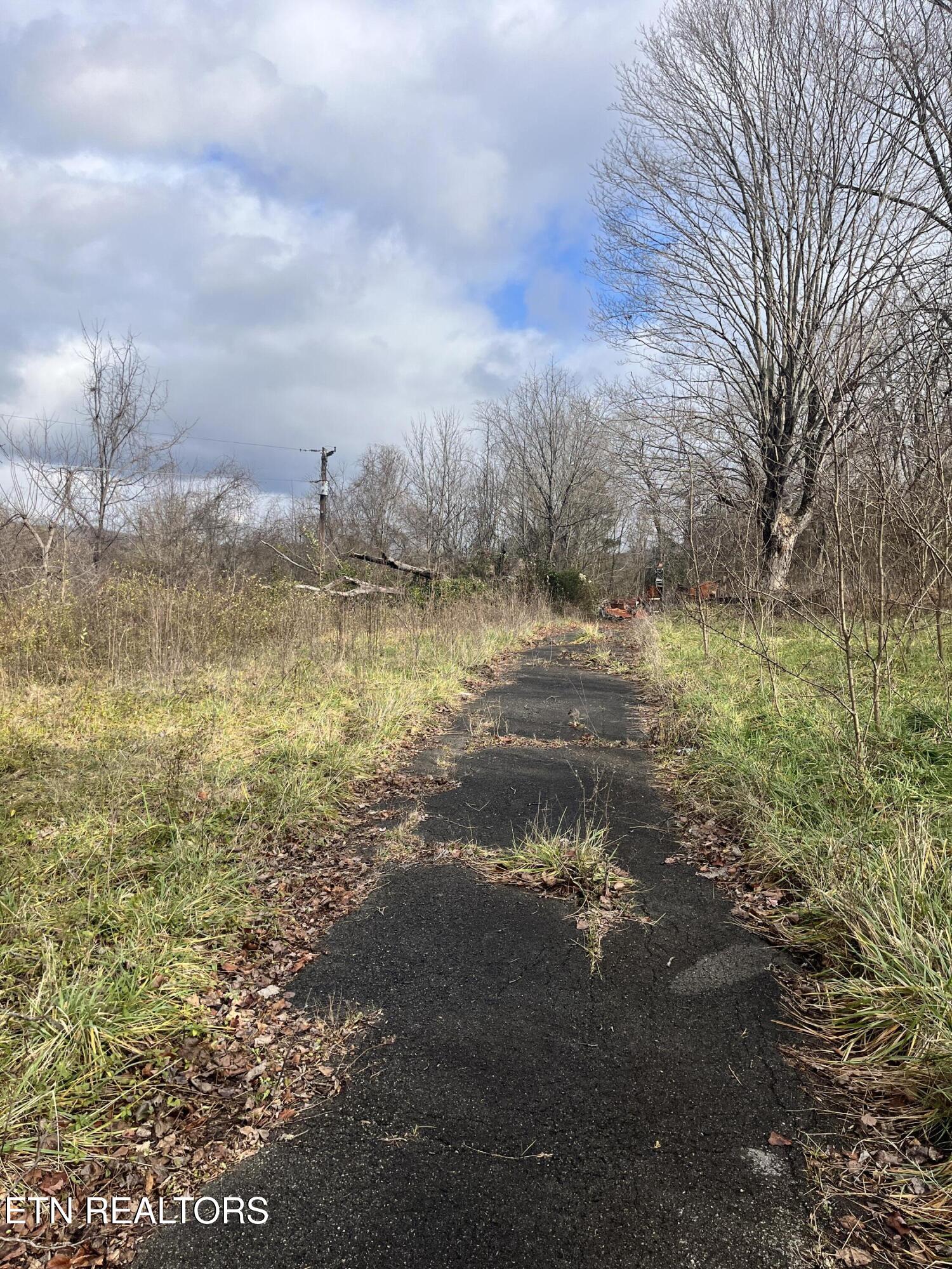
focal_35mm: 26
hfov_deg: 53.1
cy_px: 634
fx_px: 953
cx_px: 476
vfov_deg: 67.3
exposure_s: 1/2755
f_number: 1.6
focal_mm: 5.1
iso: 50
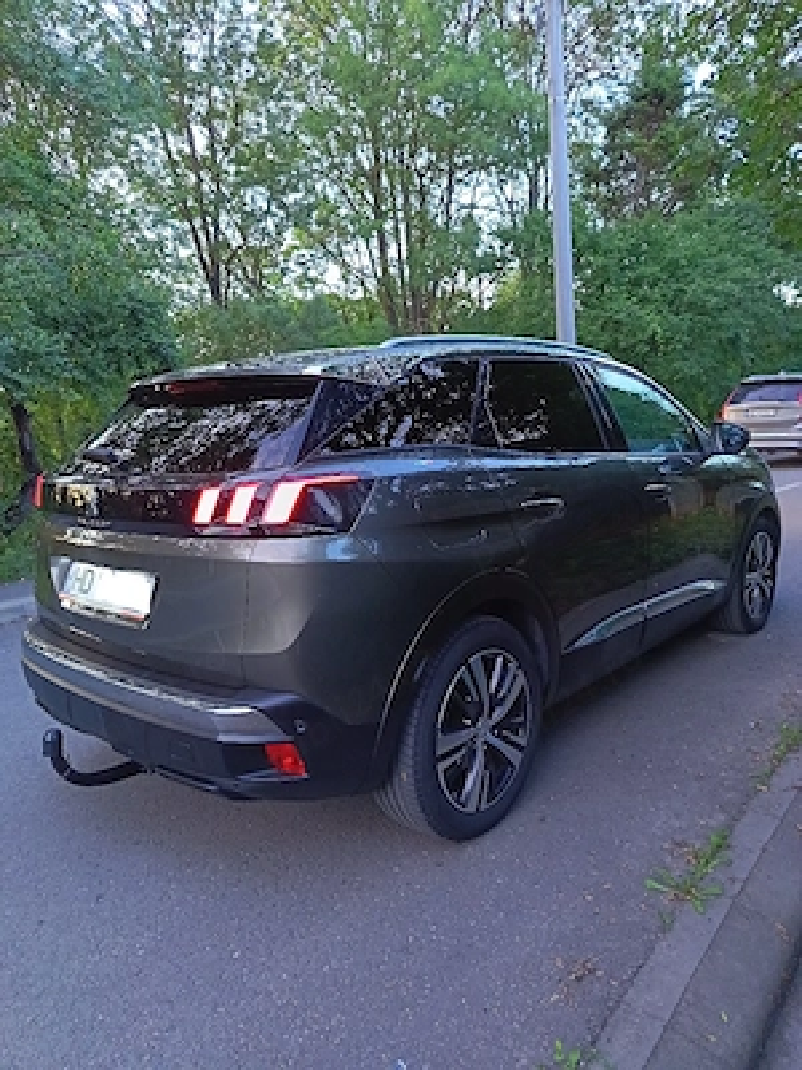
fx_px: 741
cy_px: 535
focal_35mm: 24
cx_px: 401
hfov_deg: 56.8
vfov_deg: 71.6
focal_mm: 5.25
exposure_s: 1/30
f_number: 1.75
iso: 1000
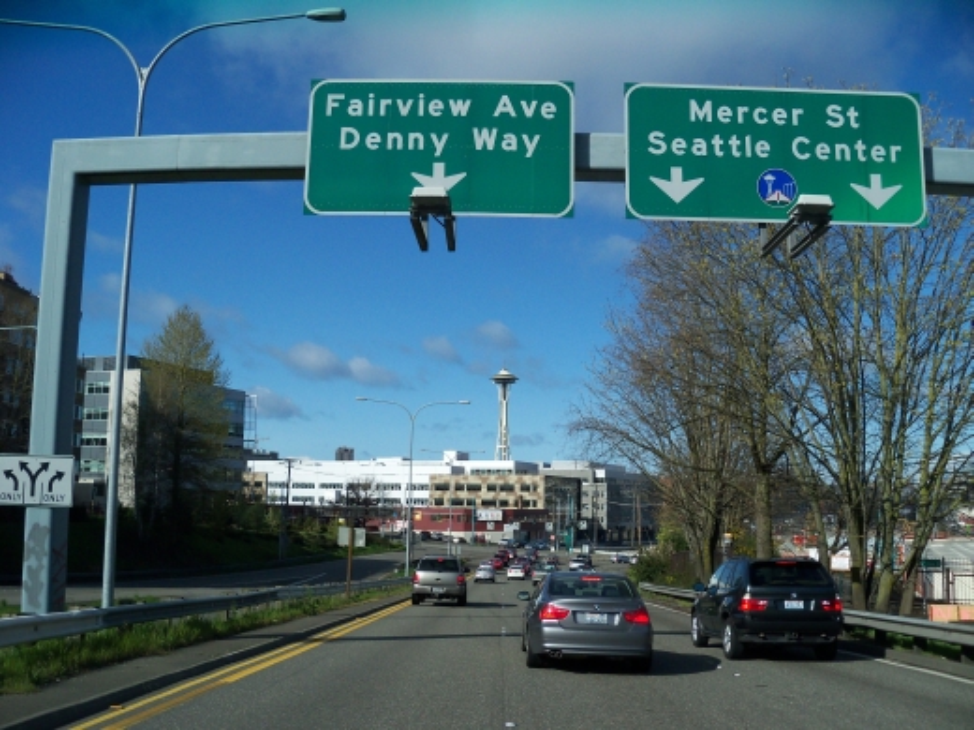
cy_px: 365
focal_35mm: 35
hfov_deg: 52.6
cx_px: 487
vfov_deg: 40.7
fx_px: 985
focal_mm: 6.2
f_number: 3.5
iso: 125
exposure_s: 1/1600
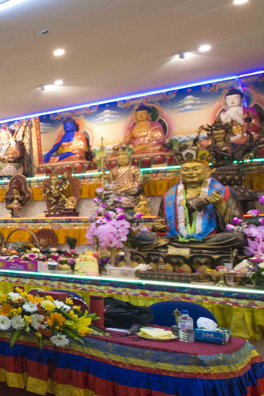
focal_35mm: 41
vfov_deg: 47.4
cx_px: -266
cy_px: 197
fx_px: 451
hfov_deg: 19.1
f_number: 5
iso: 3200
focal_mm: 14
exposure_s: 1/100
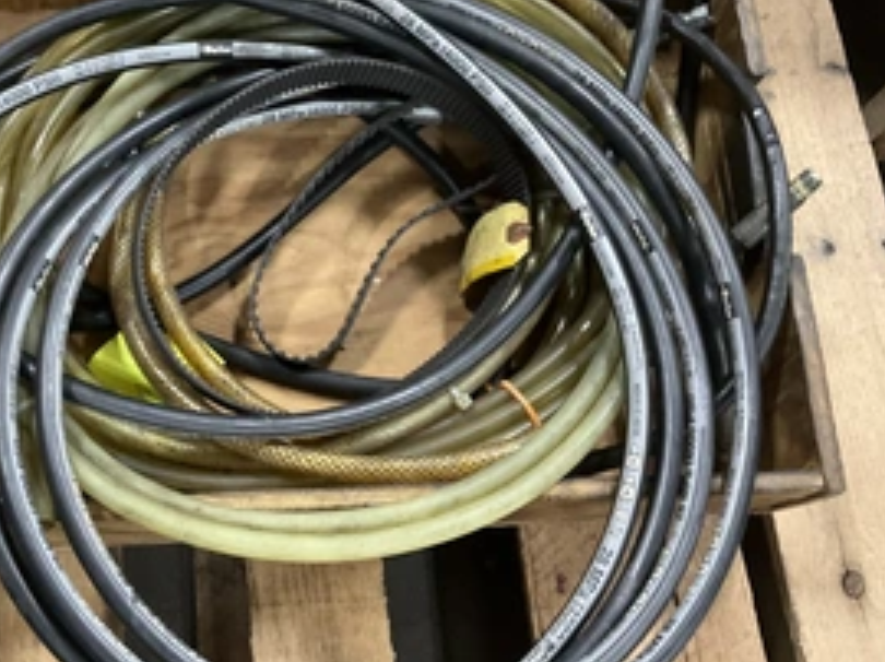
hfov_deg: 43.6
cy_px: 265
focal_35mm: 43
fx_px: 1098
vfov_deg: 33.4
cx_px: 341
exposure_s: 1/30
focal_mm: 3
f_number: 1.8
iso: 320
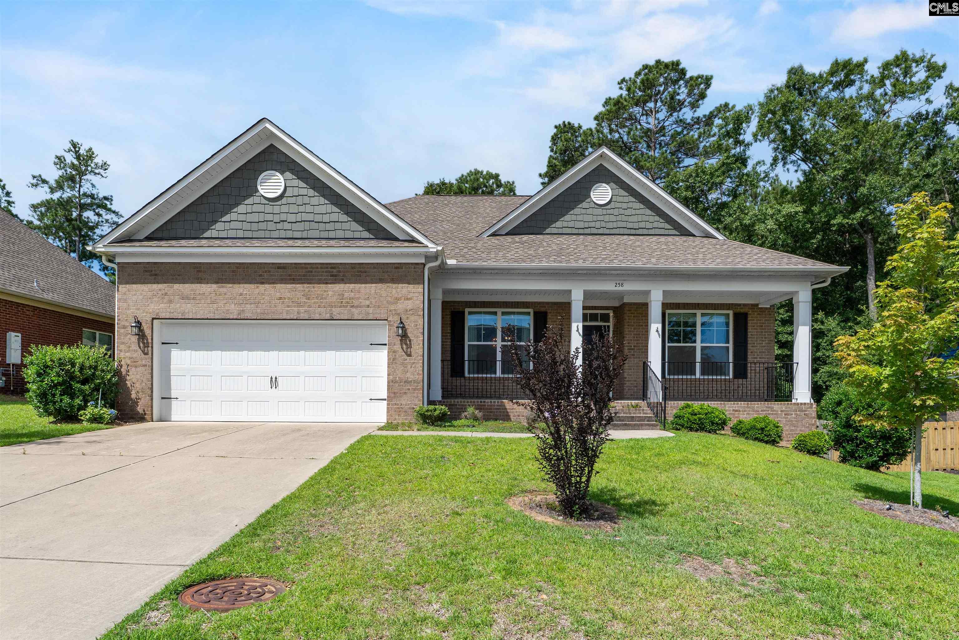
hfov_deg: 95.0
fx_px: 440
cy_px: 320
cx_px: 480
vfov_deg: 72.1
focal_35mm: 16
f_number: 6.3
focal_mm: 11
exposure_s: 1/800
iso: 200
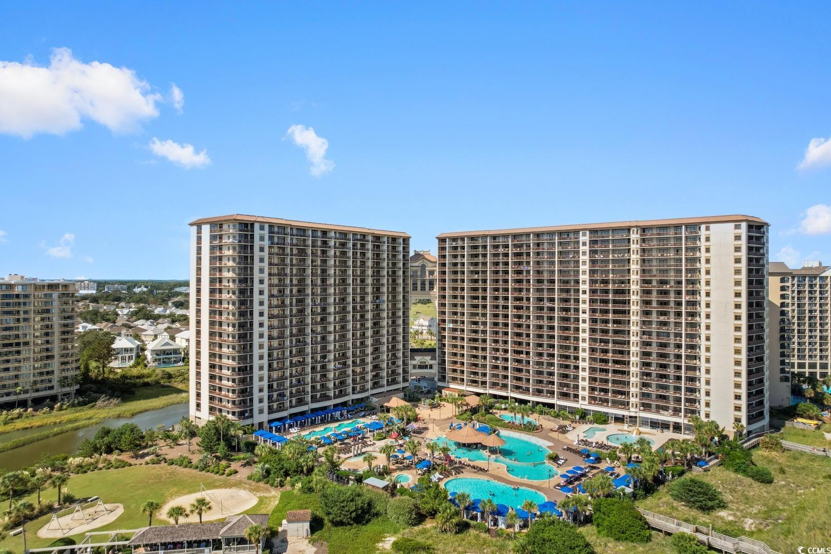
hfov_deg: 78.6
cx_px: 416
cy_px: 277
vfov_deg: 57.2
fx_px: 508
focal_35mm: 22
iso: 120
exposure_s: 1/320
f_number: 2.8
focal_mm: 8.38
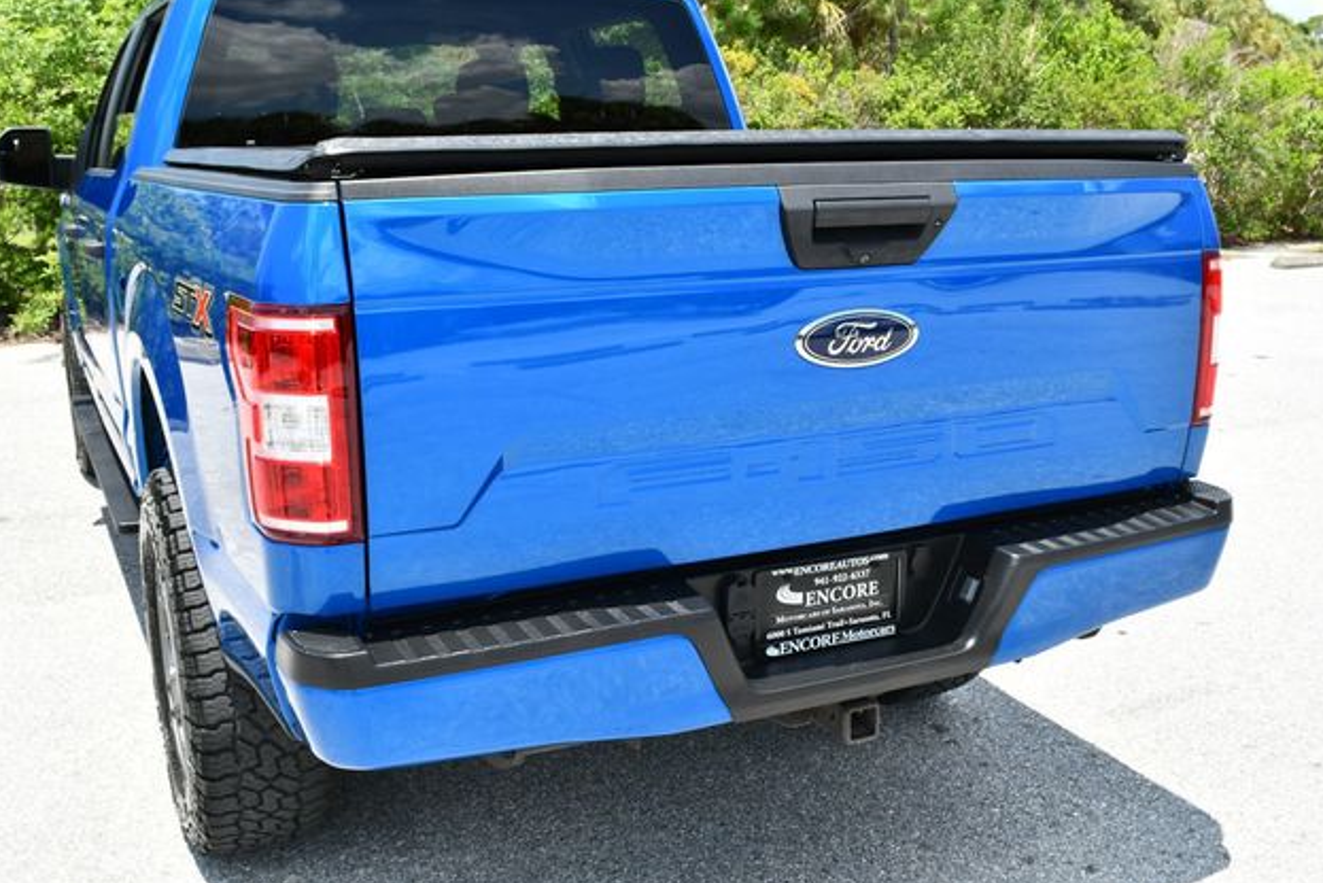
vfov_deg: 36.0
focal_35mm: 37
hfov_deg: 51.9
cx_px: 663
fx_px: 1360
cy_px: 448
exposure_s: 1/250
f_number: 8
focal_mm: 18
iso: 200
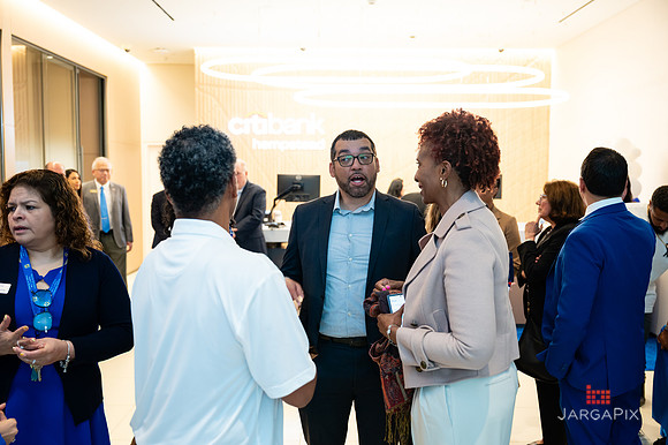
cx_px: 334
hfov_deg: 54.4
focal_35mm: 35
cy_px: 222
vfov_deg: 37.8
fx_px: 650
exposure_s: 1/200
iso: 1000
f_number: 3.2
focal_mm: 35
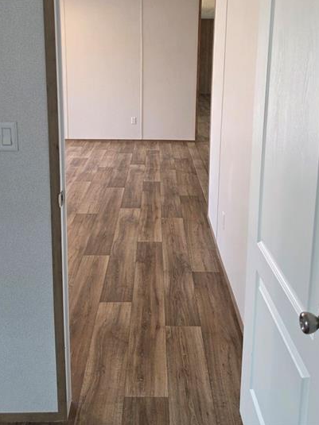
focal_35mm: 33
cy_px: 122
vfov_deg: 53.6
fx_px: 406
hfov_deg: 42.9
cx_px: 163
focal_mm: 6.5
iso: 64
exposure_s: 1/120
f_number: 1.4
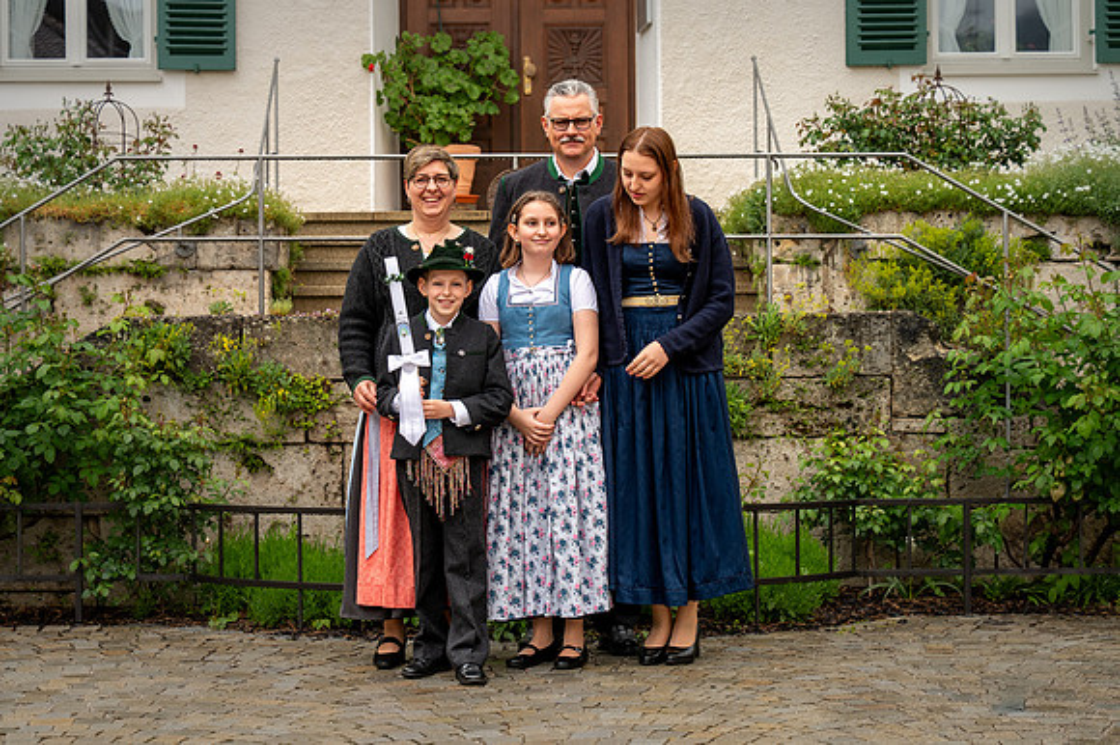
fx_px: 2254
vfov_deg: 18.8
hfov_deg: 27.9
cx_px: 560
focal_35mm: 72
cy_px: 372
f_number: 5.6
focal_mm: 70
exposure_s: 1/250
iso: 140
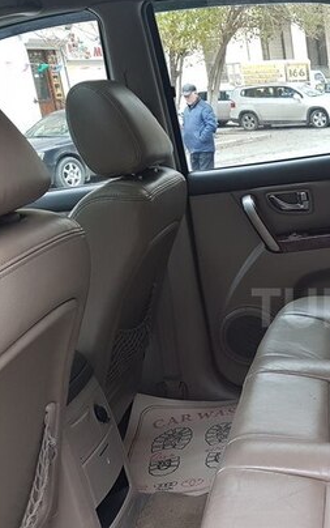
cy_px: 308
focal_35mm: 45
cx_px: 385
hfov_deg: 25.9
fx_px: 647
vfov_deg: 44.2
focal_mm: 4.2
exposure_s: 1/50
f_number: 1.7
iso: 80
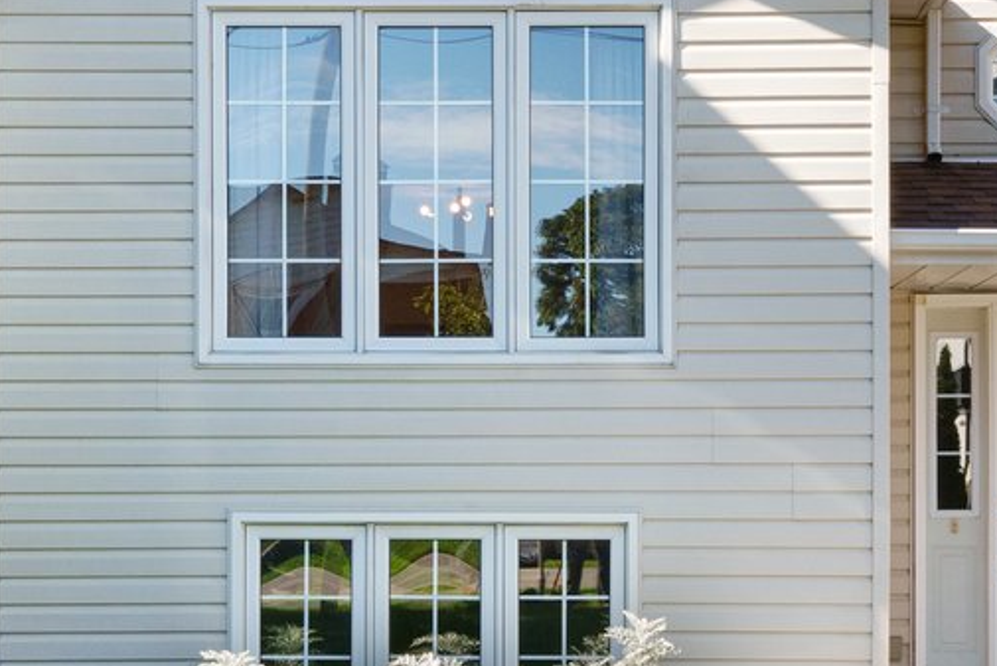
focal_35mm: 79
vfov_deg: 17.1
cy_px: 544
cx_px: 580
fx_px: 2189
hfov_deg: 25.6
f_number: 10
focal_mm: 13
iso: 640
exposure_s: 1/125
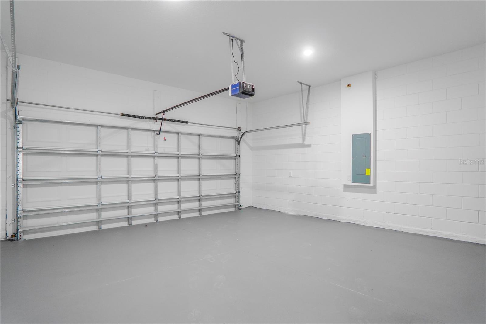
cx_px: 243
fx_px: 243
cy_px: 162
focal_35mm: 18
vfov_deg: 67.4
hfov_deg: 90.0
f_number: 2
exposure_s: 1/30
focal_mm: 12
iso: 400
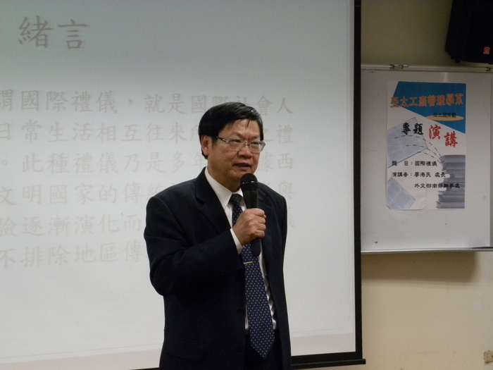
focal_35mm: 85
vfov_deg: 17.4
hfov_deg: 23.0
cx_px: 246
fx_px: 1211
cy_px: 185
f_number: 4
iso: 400
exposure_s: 1/41.3
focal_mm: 15.1
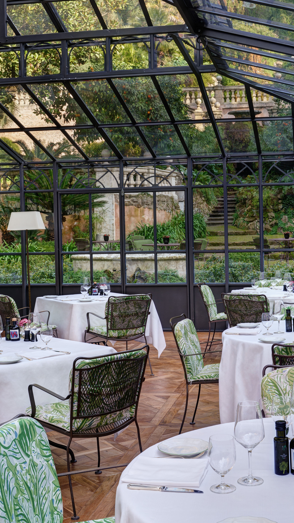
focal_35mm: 50
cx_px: 199
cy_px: 253
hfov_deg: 23.8
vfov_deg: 41.3
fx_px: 693
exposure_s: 1/3.33
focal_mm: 40
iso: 200
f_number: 14
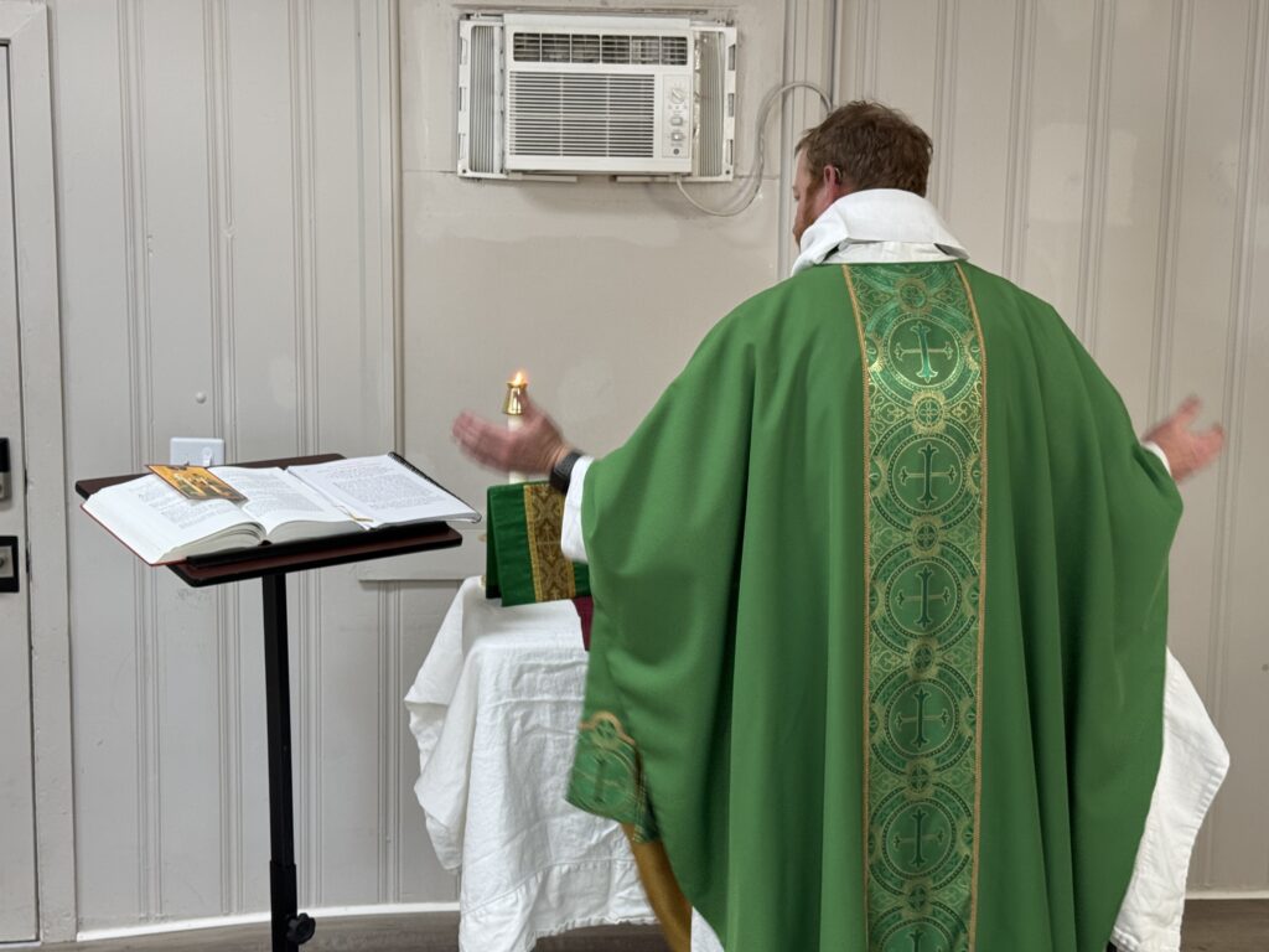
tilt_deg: -8.9
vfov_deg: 30.3
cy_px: 476
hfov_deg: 39.7
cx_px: 634
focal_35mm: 48
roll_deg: -1.1
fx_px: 1760
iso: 125
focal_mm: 6.76
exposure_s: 1/60
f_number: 1.78
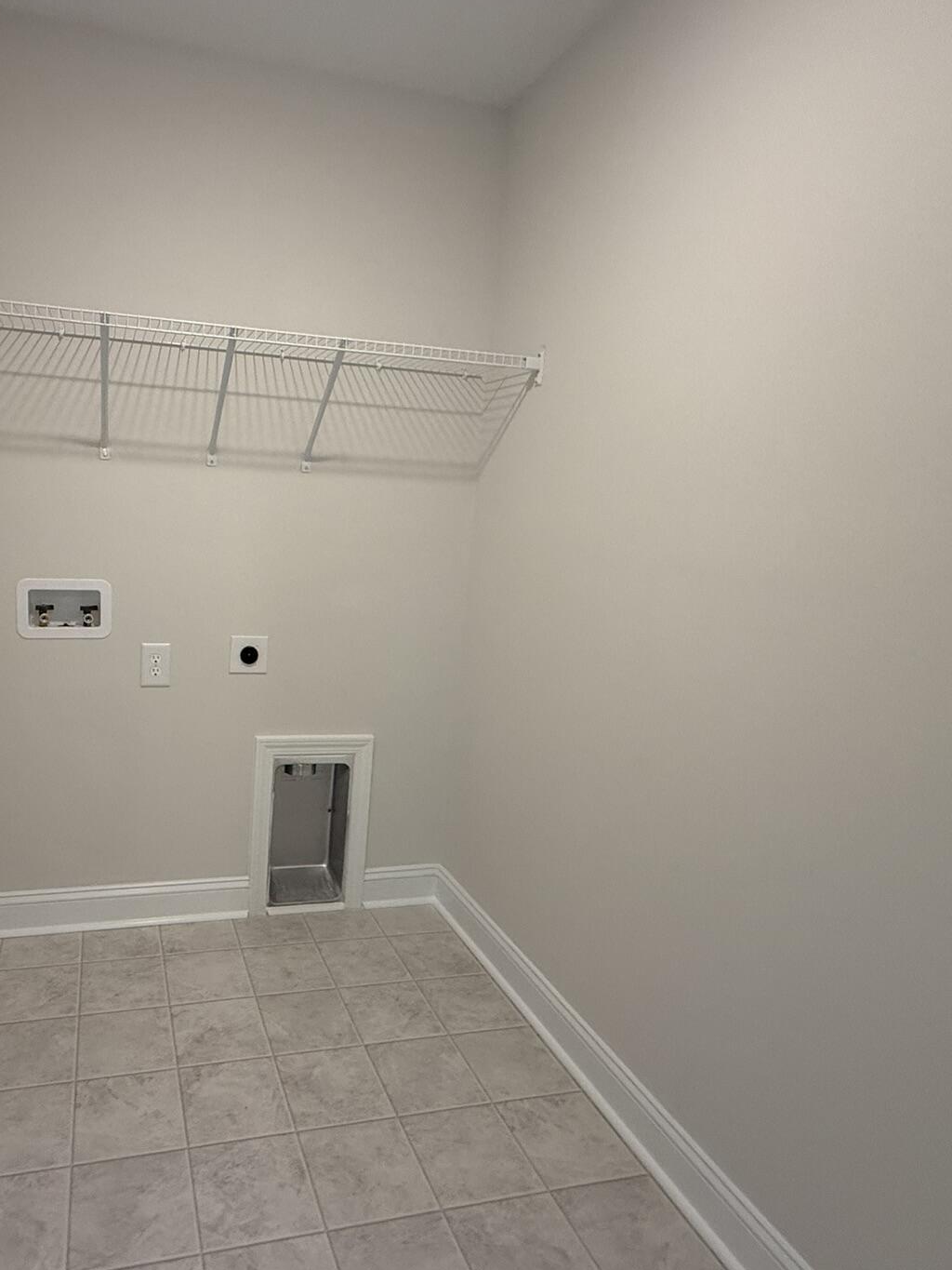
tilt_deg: -10.4
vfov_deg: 79.0
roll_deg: -2.4
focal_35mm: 21
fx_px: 770
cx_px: 298
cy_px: 648
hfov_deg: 61.5
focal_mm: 2.22
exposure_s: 1/120
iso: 250
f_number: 2.2
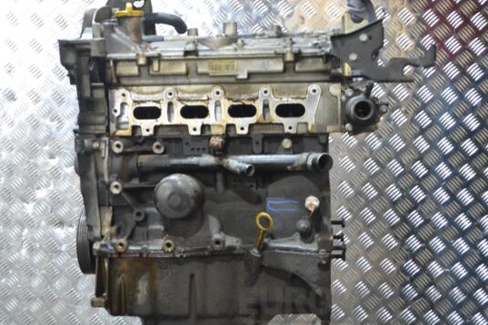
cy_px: 180
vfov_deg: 23.8
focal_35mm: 57
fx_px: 773
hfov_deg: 35.0
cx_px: 223
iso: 3200
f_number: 5
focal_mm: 34
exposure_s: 1/25
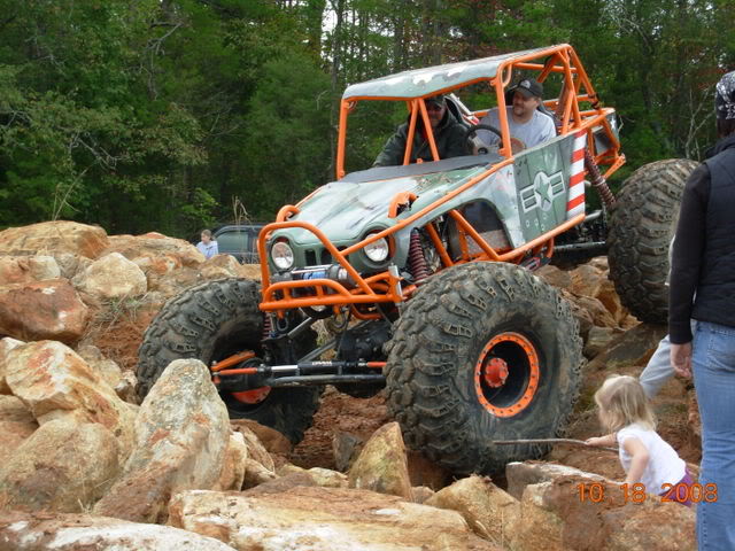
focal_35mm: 76
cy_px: 276
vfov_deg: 19.4
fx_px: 1614
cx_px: 368
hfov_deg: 25.7
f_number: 3.6
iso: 50
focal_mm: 12.5
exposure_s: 1/176
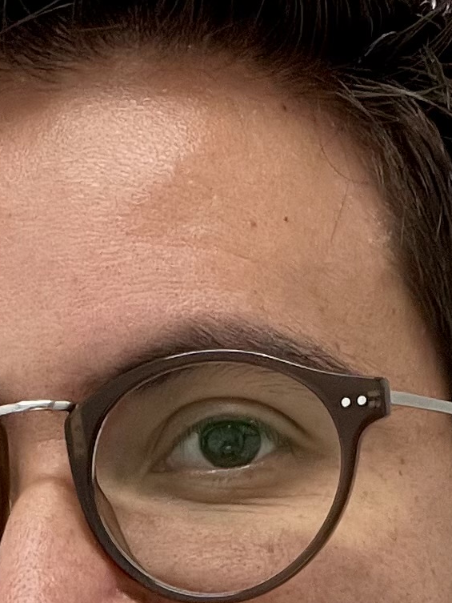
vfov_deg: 14.9
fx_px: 2141
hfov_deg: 12.0
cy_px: 895
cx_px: 121
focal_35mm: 123
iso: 200
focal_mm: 2.71
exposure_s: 1/60
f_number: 2.2
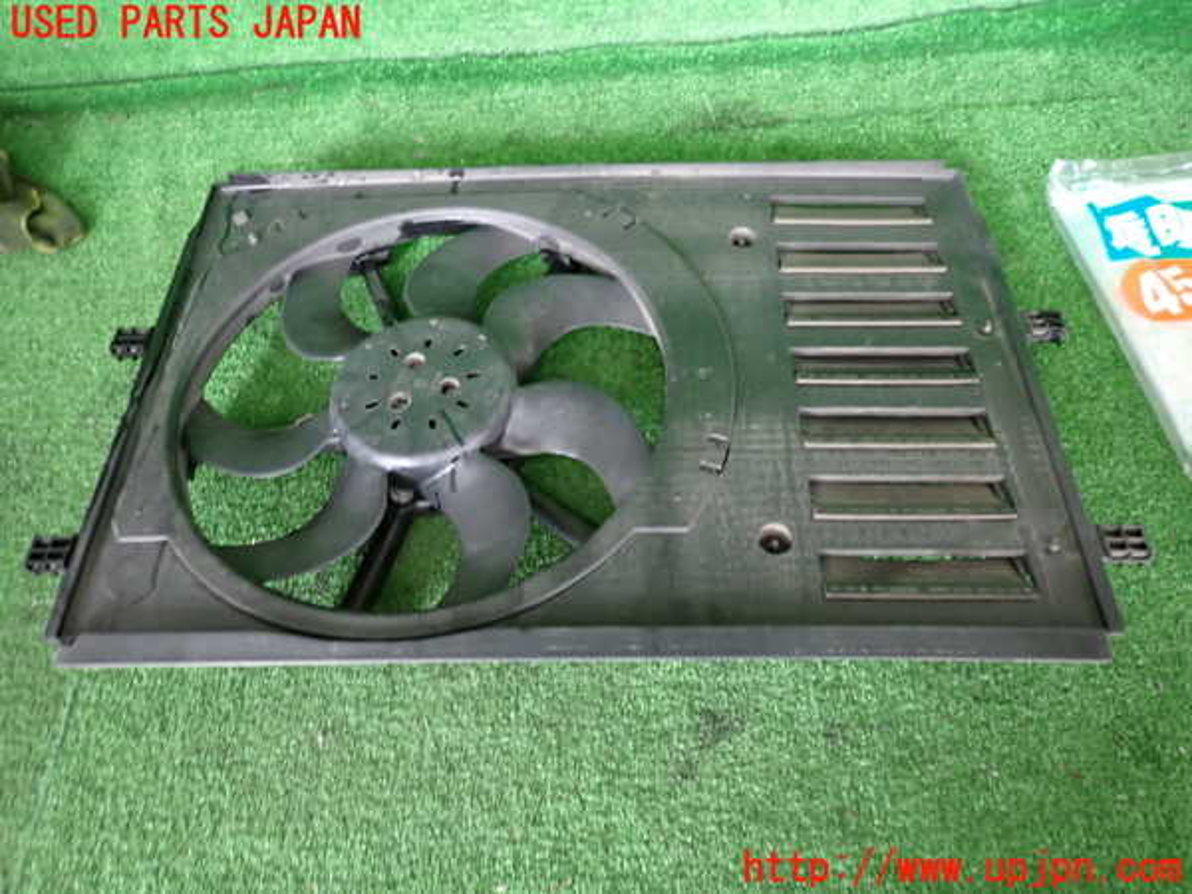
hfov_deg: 69.4
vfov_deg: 54.9
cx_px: 596
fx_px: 861
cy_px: 447
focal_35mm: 25
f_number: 2
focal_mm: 4.5
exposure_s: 1/30
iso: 320
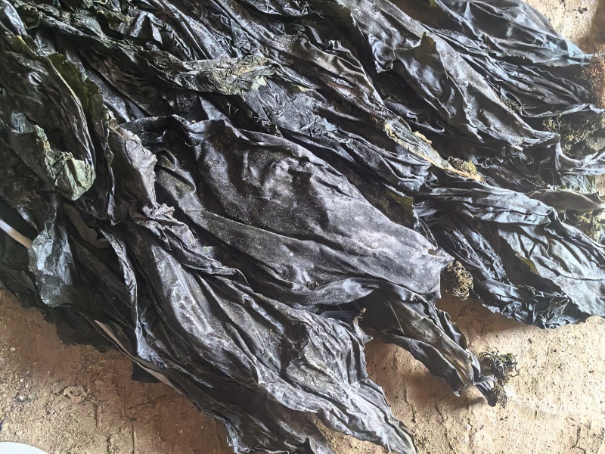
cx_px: 302
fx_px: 472
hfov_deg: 65.3
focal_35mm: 27
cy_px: 227
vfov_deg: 51.4
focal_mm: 5.72
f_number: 2
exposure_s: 1/100
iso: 320
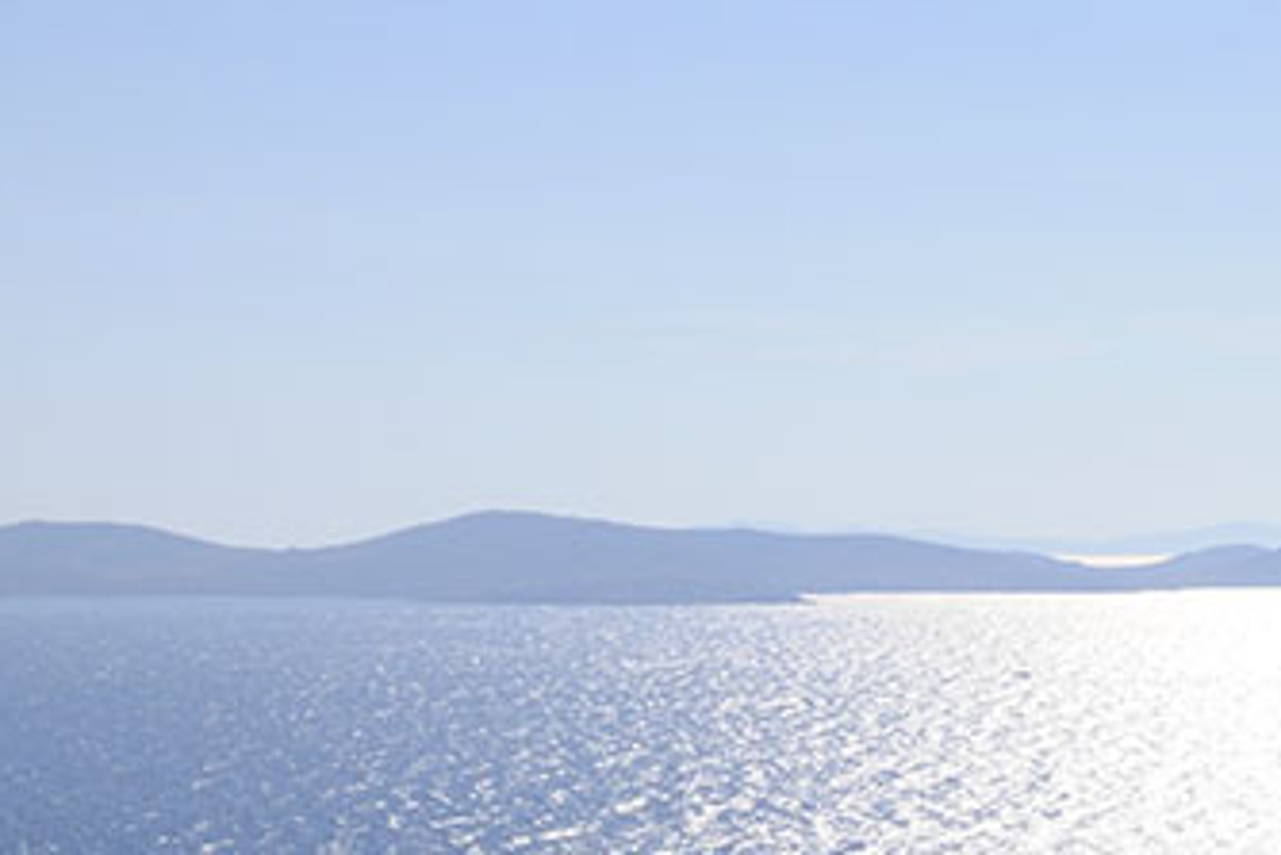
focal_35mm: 106
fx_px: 3757
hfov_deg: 18.7
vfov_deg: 12.6
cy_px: 1116
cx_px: 1369
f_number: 16
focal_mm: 23
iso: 200
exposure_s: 1/160
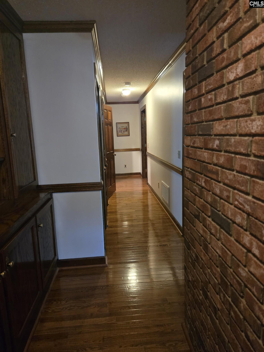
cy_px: 176
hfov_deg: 58.9
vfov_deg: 73.9
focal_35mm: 23
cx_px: 132
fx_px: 234
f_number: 1.8
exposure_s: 1/60
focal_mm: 5.4
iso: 800
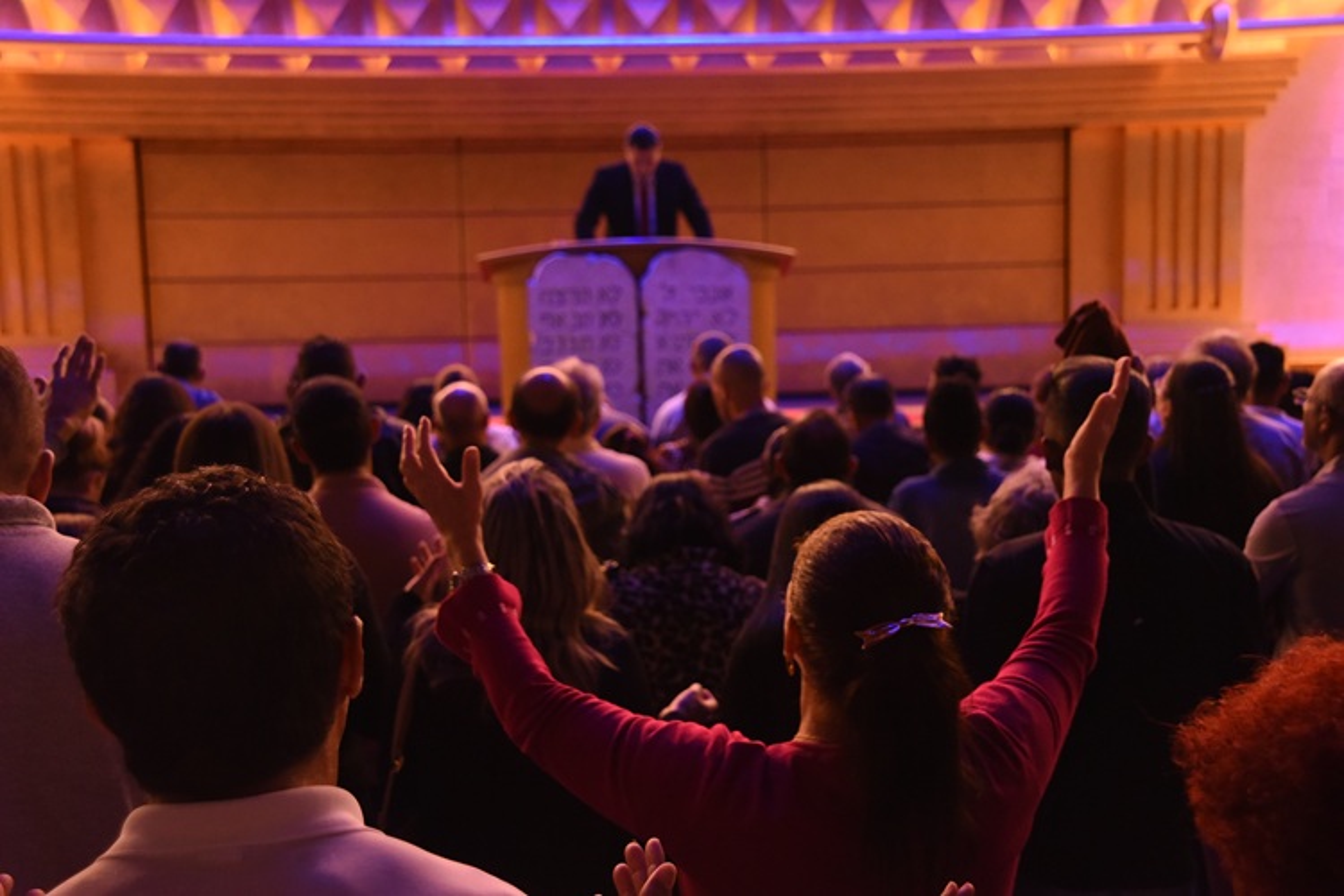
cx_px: 672
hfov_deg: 43.6
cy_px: 448
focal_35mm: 45
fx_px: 1680
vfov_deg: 29.9
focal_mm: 45
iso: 5000
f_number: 5.6
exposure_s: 1/50
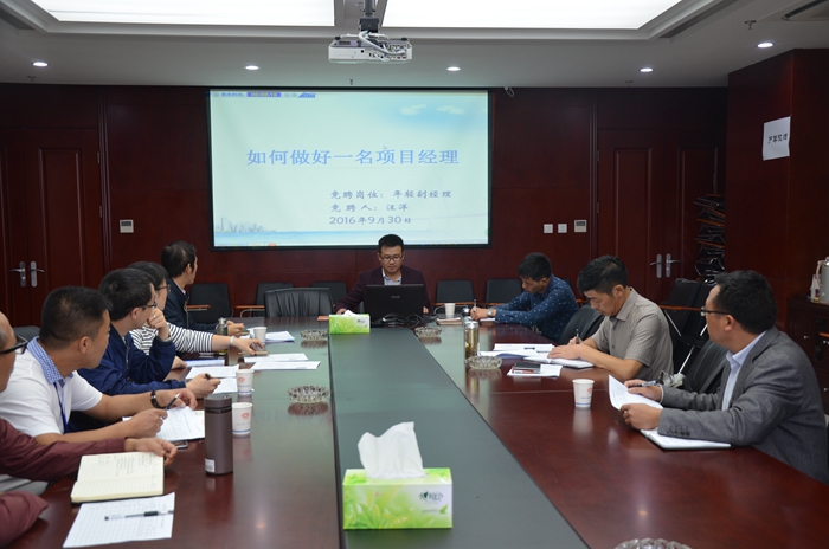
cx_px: 414
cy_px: 274
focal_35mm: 39
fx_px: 896
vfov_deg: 34.1
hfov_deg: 49.6
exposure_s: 1/80
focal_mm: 26
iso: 400
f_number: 4.5
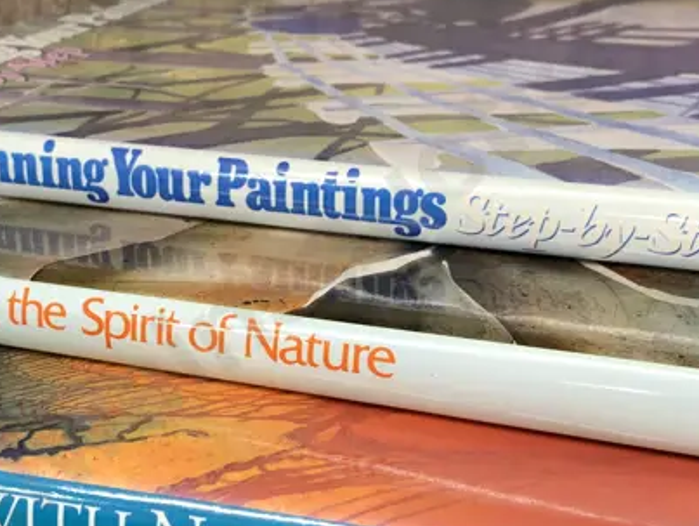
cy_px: 304
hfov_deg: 29.3
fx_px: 1334
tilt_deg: -22.1
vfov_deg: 22.3
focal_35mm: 66
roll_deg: +1.1
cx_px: 265
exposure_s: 1/50
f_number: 1.8
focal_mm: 4.25
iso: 64
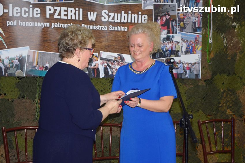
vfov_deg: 16.5
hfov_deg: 24.6
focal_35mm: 82
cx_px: 122
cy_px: 82
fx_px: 561
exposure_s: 1/60
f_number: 4.5
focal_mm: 55
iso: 500
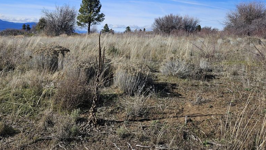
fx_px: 233
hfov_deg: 59.0
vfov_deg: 34.3
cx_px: 107
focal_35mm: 33
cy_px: 25
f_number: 1.8
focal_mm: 5.4
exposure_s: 1/2450
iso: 25
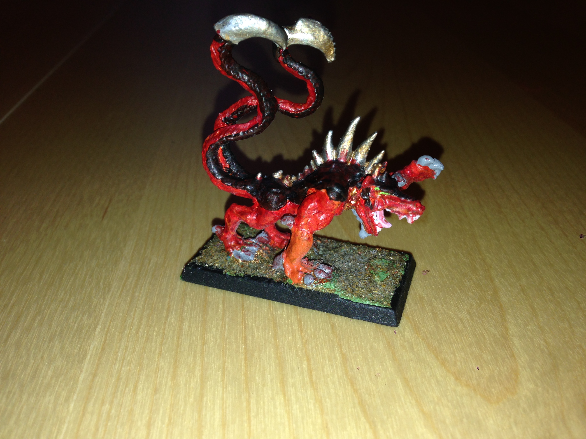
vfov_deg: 42.9
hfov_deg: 55.4
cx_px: 293
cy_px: 220
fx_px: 559
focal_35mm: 33
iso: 50
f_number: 2.4
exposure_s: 1/122
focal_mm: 4.12
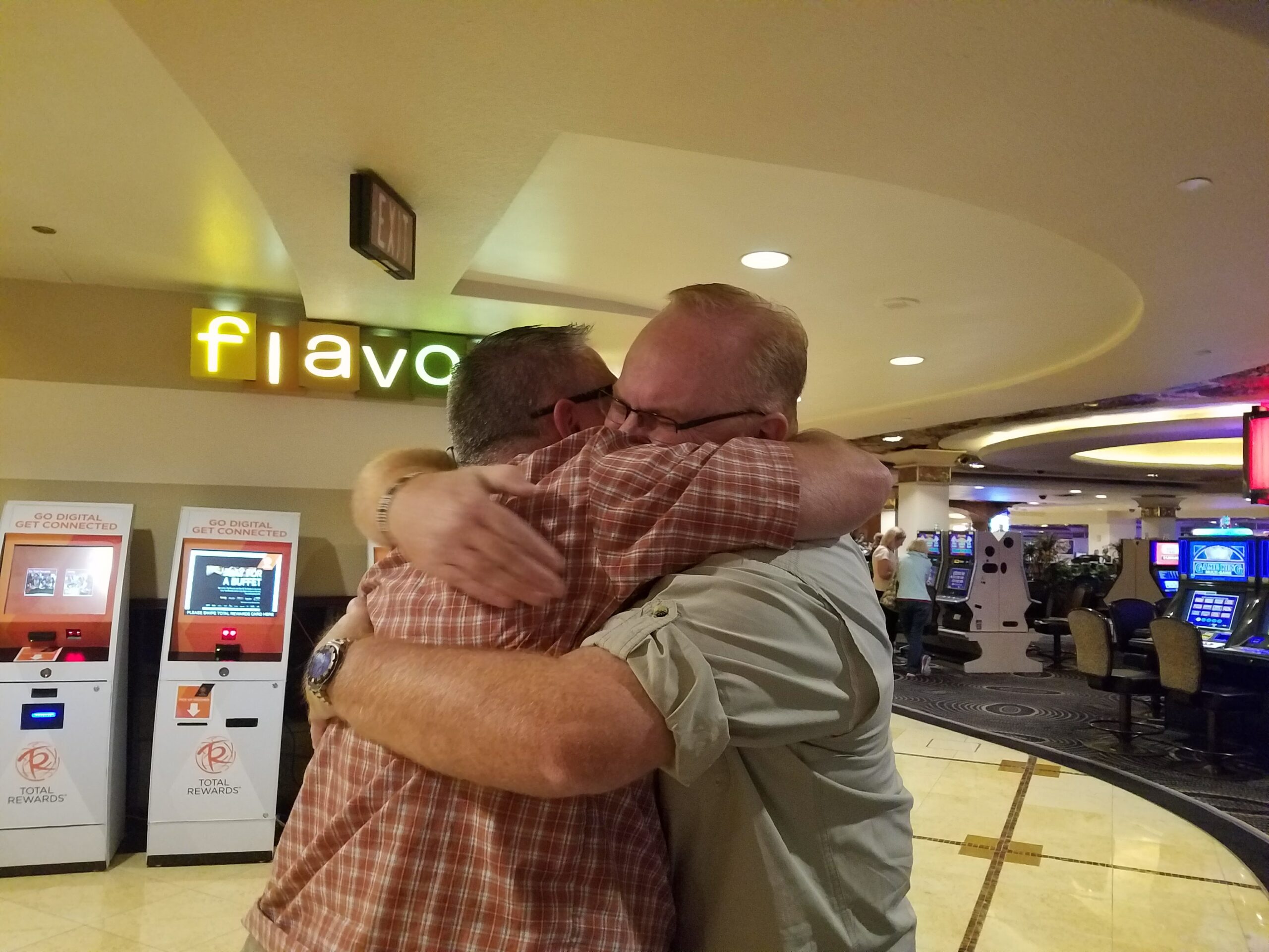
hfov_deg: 67.3
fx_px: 953
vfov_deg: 53.1
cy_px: 476
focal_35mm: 26
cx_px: 634
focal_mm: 4.2
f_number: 1.7
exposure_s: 1/40
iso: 640
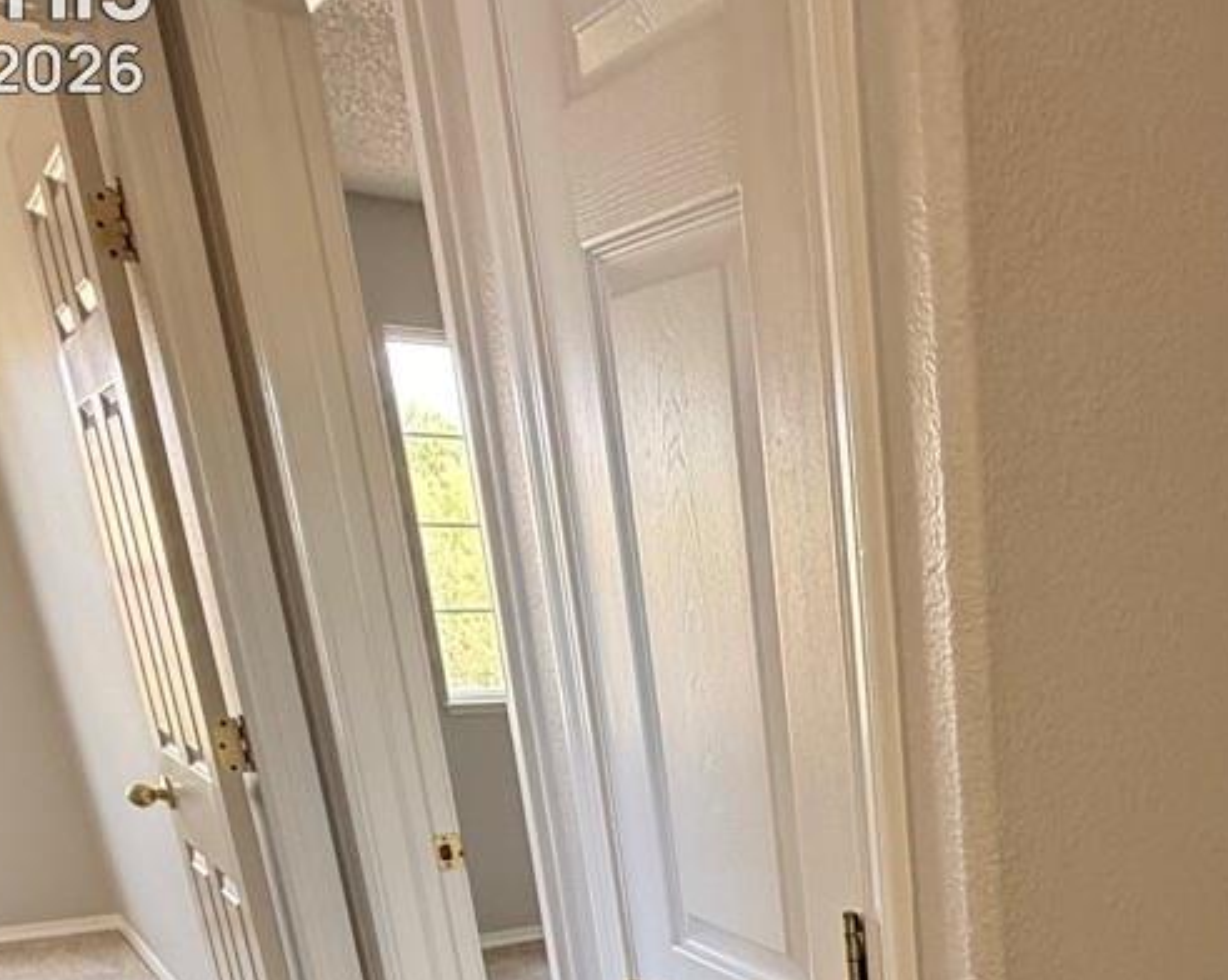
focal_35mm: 39
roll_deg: -0.6
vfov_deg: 32.9
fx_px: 1416
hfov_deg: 40.8
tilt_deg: -20.8
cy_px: 1105
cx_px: 1233
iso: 200
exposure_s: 1/60
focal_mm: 2.22
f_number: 2.2
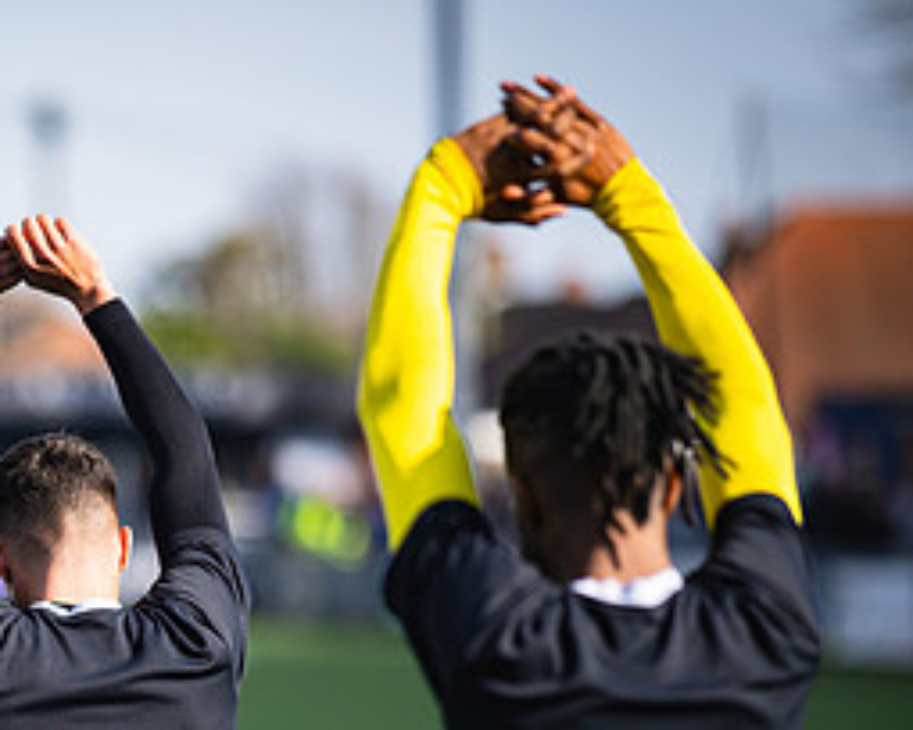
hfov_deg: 5.6
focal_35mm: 344
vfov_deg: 4.5
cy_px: 771
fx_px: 9295
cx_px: 29
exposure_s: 1/1600
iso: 80
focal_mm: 135
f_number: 1.8
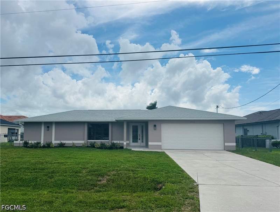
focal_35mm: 24
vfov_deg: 57.2
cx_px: 140
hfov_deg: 71.4
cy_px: 106
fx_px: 195
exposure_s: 1/10417
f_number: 1.78
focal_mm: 6.76
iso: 80
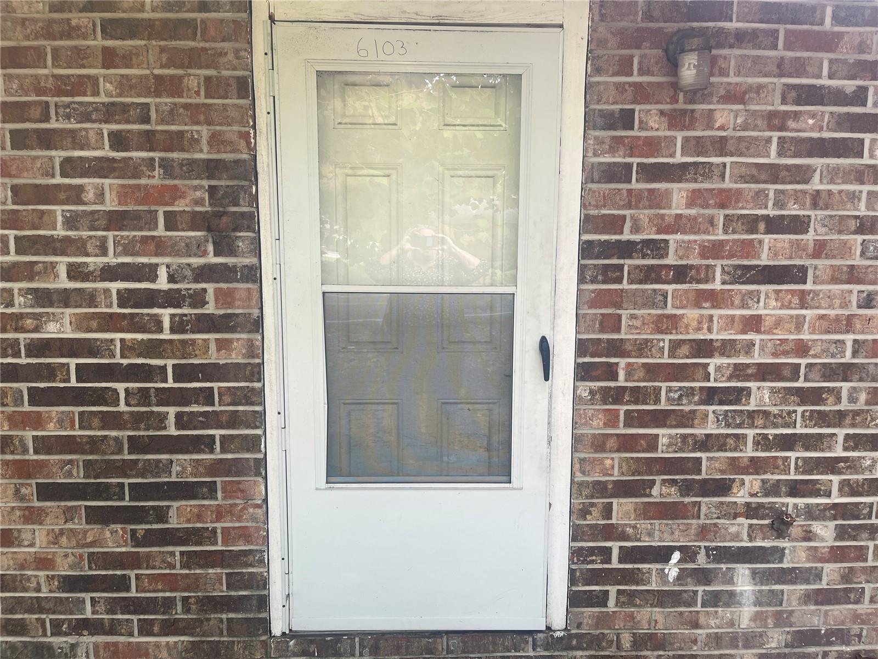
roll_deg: +0.2
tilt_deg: -8.7
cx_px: 439
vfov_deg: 53.1
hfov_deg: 67.3
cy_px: 330
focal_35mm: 26
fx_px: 659
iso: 32
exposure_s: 1/131
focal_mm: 5.1
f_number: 1.6
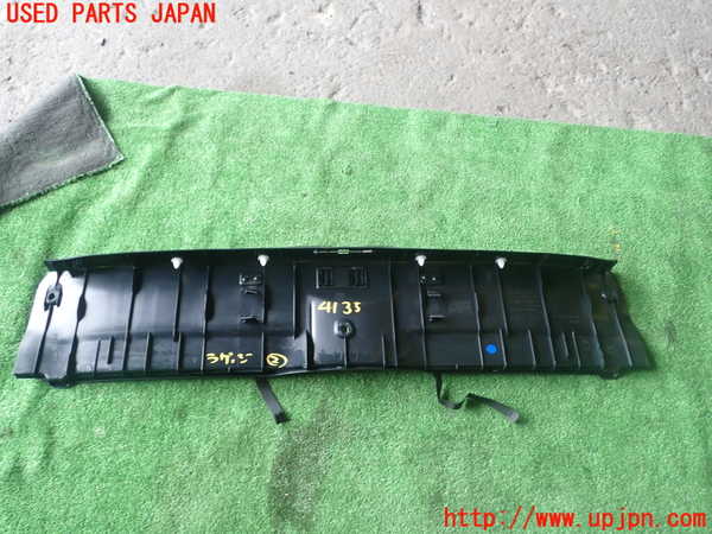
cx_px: 356
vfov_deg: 46.8
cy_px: 267
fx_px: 617
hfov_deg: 60.0
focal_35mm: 30
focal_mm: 5.4
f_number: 2.3
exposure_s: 1/60
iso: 160
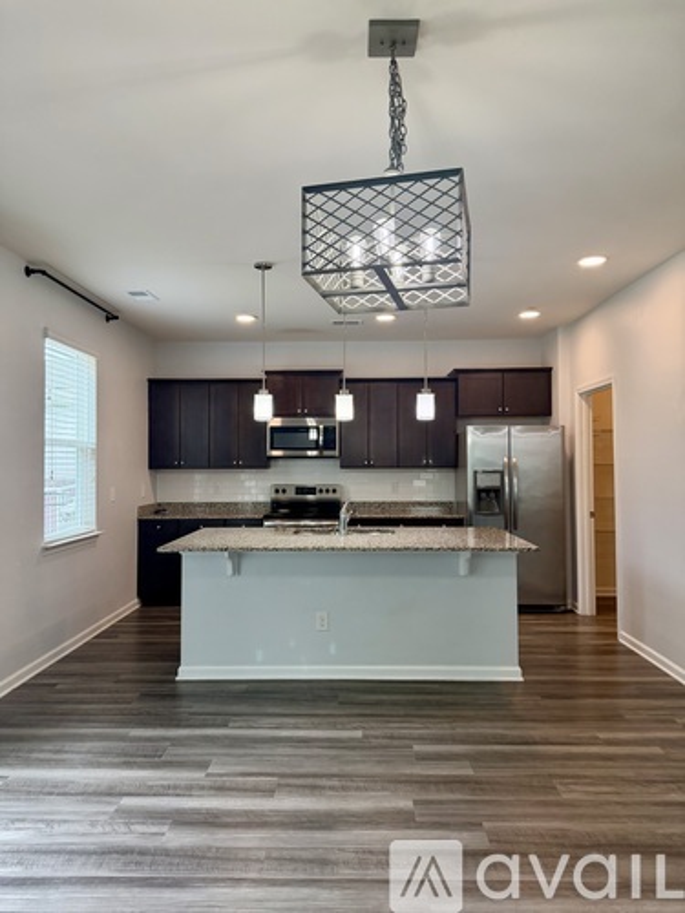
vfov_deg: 71.6
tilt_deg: +0.9
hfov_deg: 56.8
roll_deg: +0.8
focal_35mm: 24
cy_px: 456
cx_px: 342
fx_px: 633
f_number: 1.78
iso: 200
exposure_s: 1/126
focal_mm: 6.76
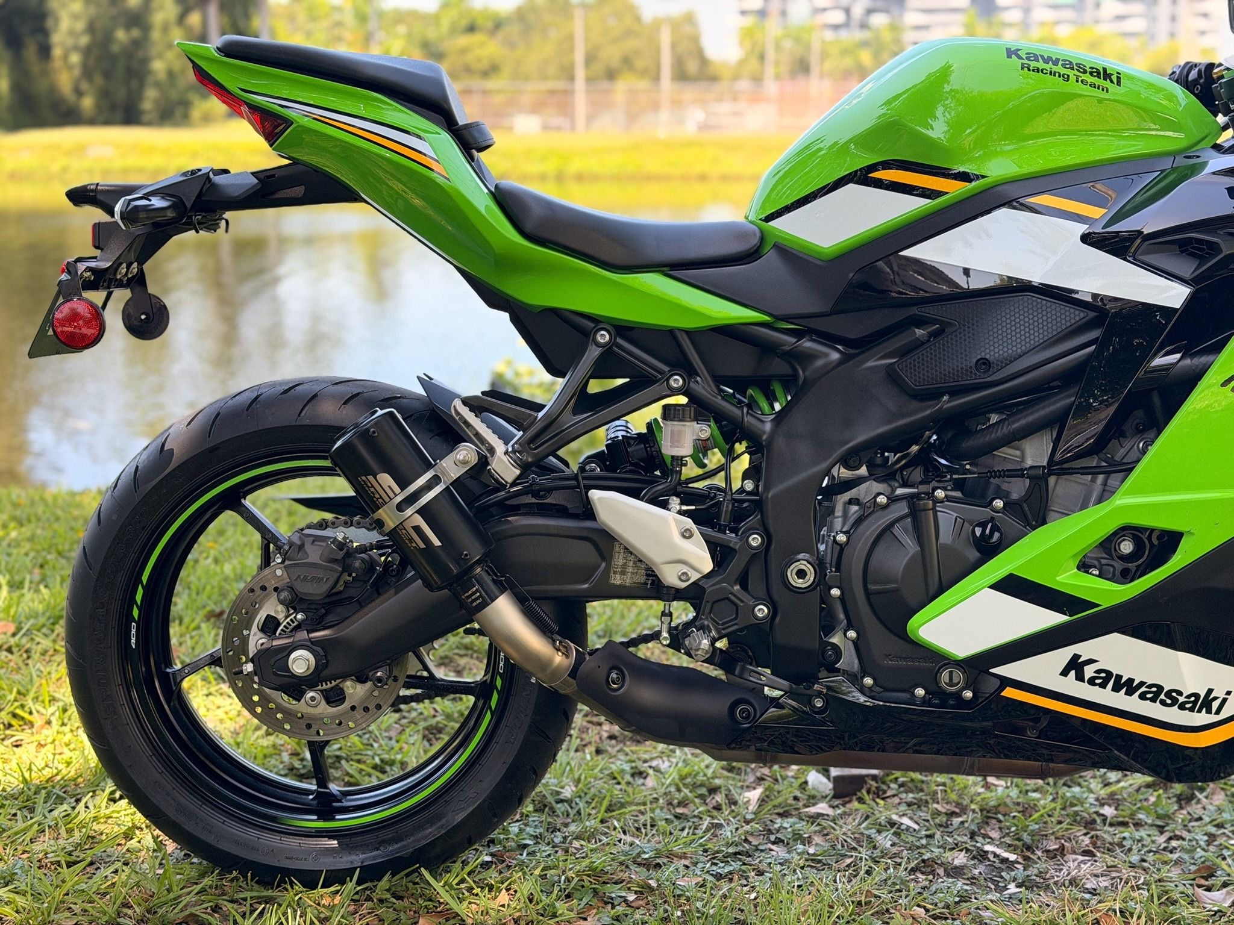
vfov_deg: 30.3
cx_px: 617
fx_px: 1711
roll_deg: +0.4
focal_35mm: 48
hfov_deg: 39.7
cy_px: 462
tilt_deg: -11.4
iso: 100
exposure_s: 1/693
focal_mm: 6.76
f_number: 1.78
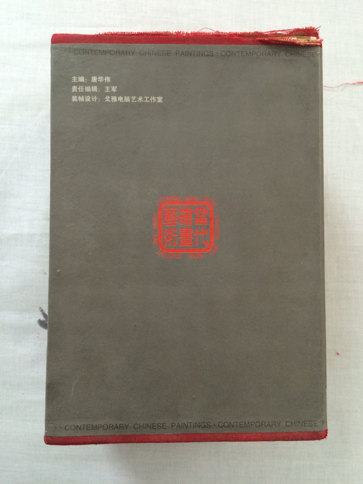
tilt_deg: -85.2
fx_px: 405
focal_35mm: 29
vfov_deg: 61.7
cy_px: 242
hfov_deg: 48.2
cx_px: 182
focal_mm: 4.15
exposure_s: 1/33
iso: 250
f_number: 2.2
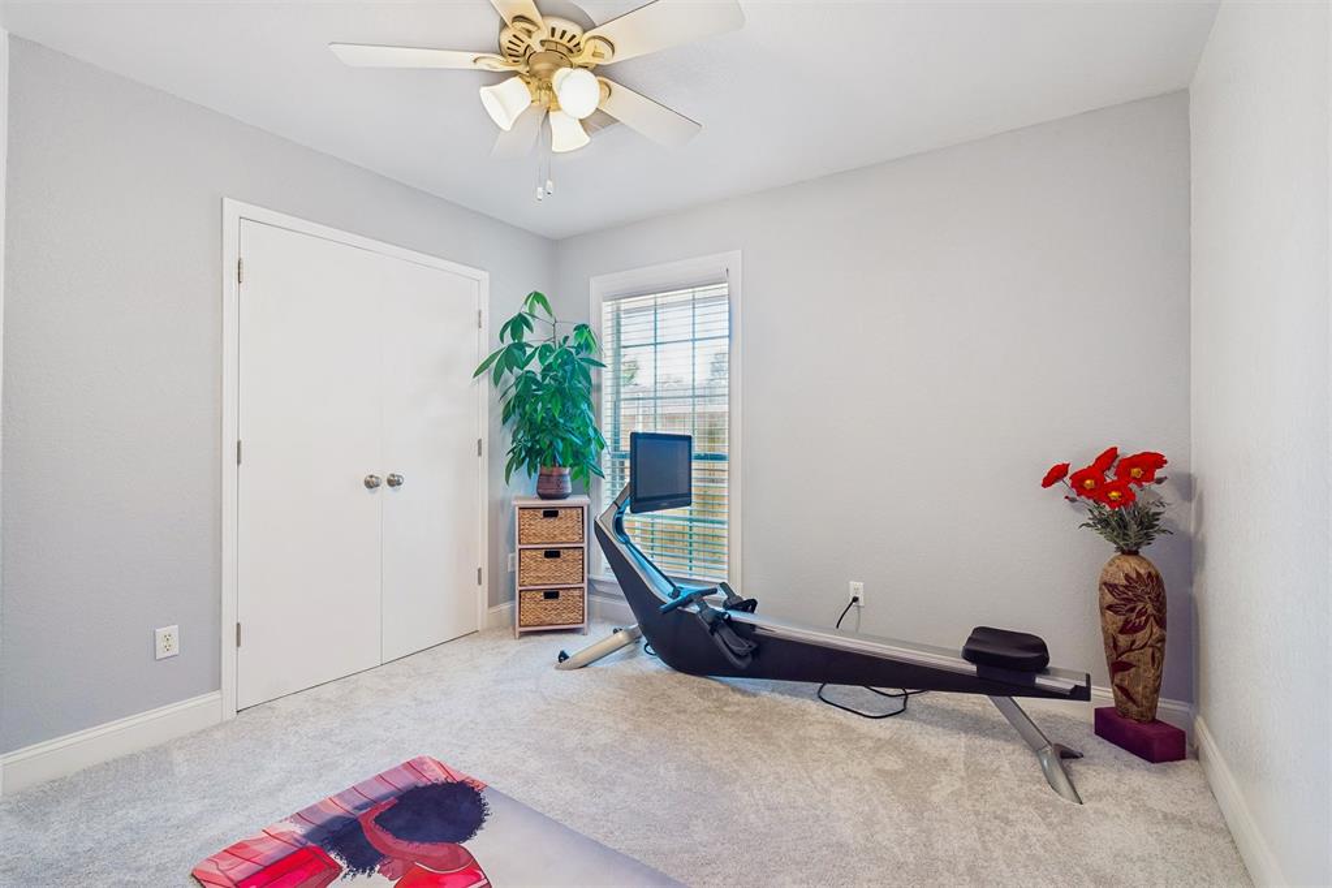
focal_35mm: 16
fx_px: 592
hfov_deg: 96.7
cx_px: 666
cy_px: 444
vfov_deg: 73.7
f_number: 8
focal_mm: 16
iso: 200
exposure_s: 1/10
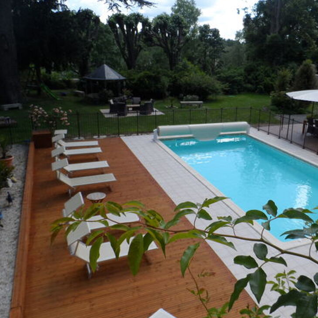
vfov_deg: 55.6
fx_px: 301
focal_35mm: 29
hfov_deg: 54.5
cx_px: 211
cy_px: 157
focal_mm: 4
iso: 80
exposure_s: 1/350
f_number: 3.2
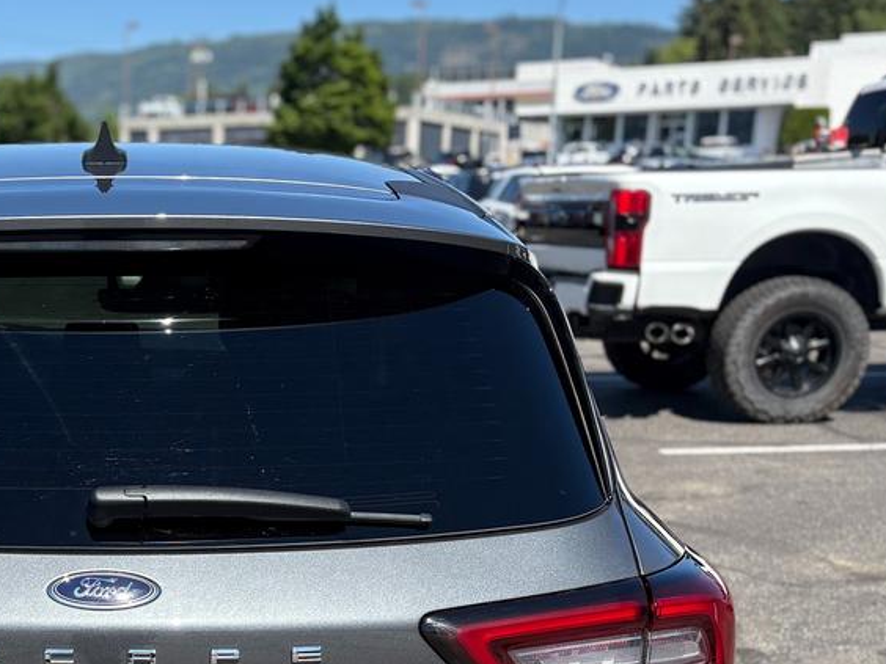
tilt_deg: -12.4
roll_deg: -0.6
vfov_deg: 24.2
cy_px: 590
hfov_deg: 30.9
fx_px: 1510
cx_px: 55
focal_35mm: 59
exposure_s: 1/2451
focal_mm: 5.96
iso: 50
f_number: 1.6
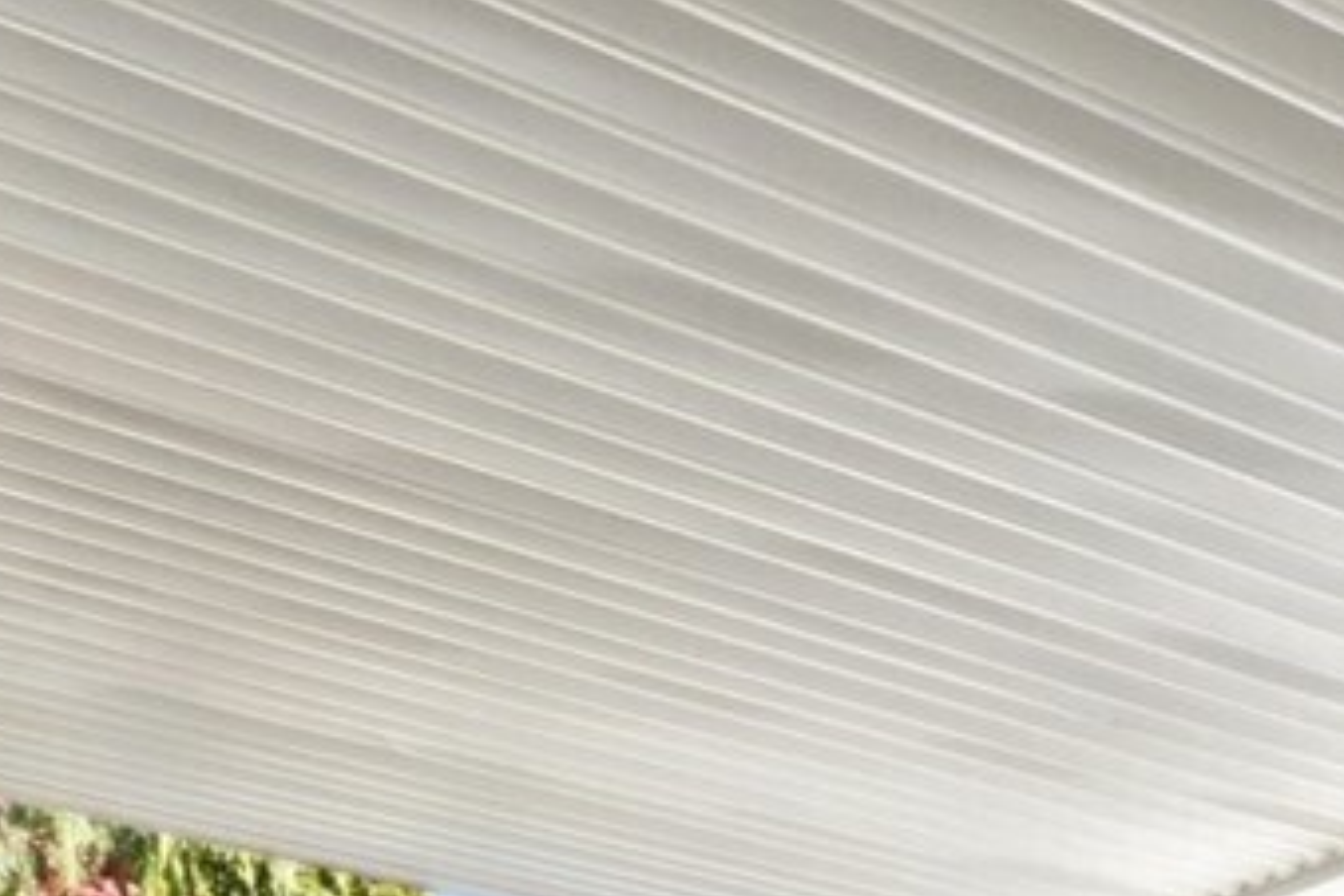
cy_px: 1386
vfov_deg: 16.4
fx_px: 2800
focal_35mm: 75
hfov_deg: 19.8
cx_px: 2416
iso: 250
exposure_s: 1/20
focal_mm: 10
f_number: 9
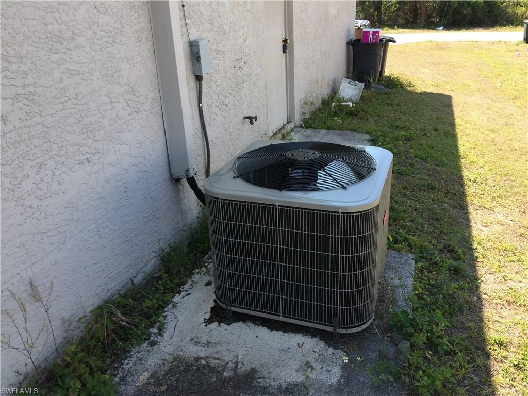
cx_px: 264
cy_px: 198
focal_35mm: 29
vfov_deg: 48.2
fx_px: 442
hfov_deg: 61.7
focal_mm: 4.15
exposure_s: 1/408
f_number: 2.2
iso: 32
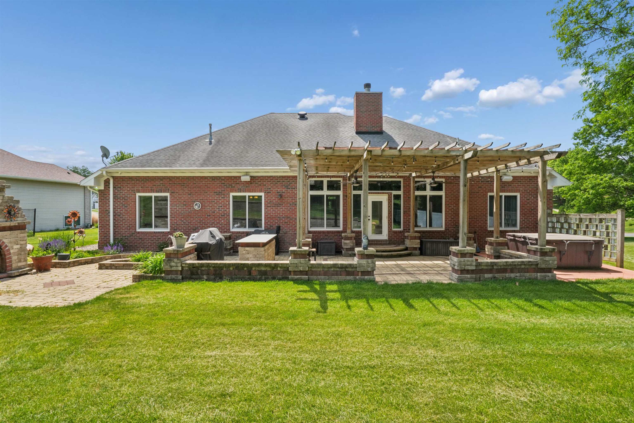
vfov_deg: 70.4
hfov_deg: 93.3
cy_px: 212
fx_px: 299
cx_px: 317
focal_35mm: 17
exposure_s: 1/250
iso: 800
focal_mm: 17
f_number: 20
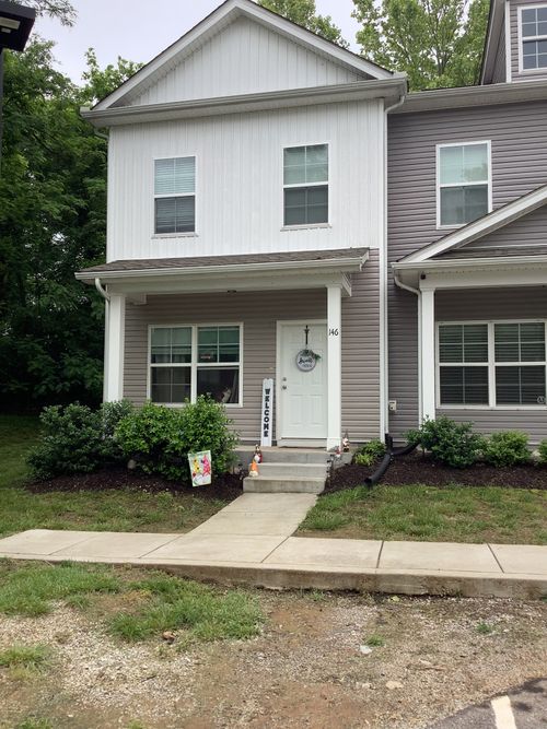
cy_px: 364
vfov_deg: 58.4
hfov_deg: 45.4
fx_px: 653
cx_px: 274
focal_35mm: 31
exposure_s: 1/317
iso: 25
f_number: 2.4
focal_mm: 3.3
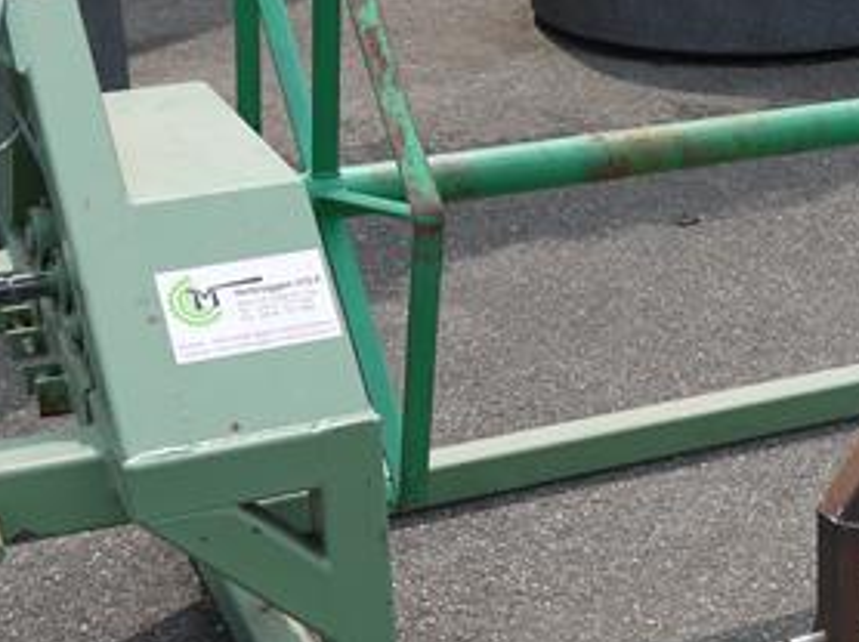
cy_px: 364
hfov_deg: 23.1
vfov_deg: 17.7
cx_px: 732
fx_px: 2058
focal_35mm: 83
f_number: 7.1
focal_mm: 18
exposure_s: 1/320
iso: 100
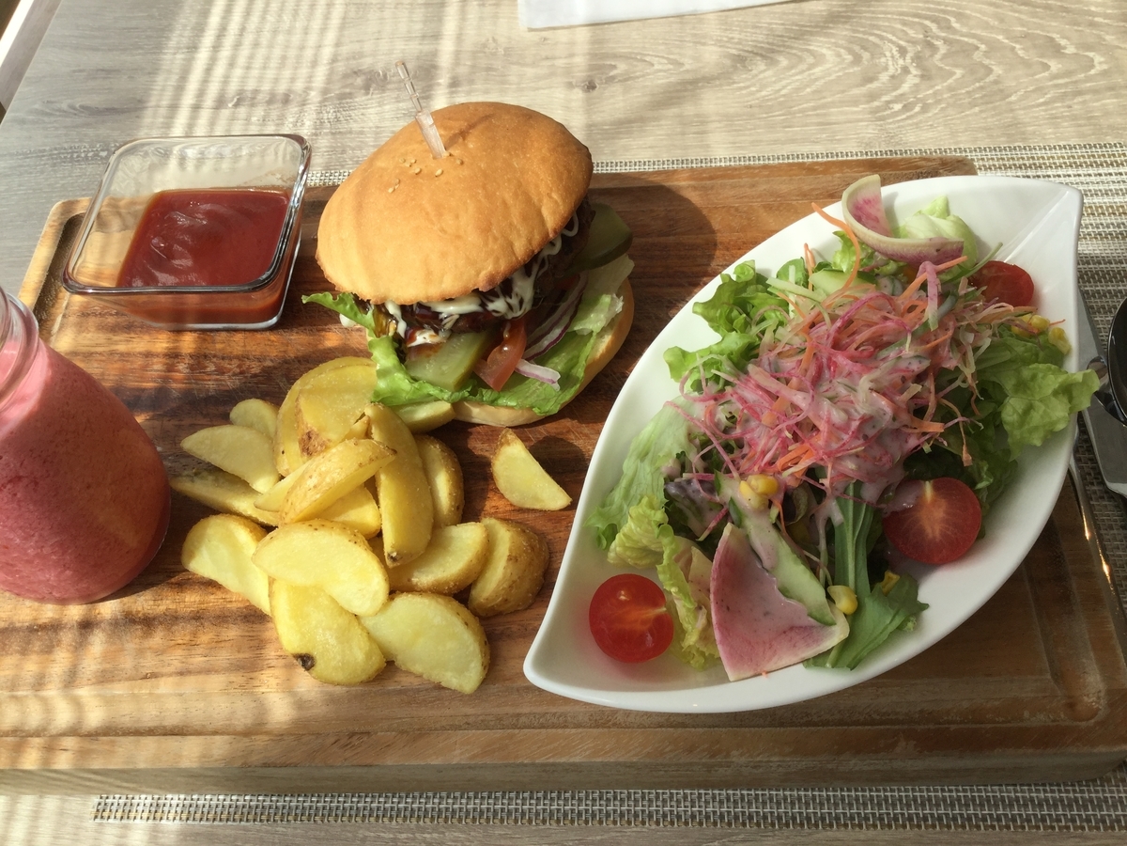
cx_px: 564
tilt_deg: -56.8
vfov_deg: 45.4
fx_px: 1009
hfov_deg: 58.4
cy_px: 423
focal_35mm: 31
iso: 25
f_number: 2.4
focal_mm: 3.3
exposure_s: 1/562
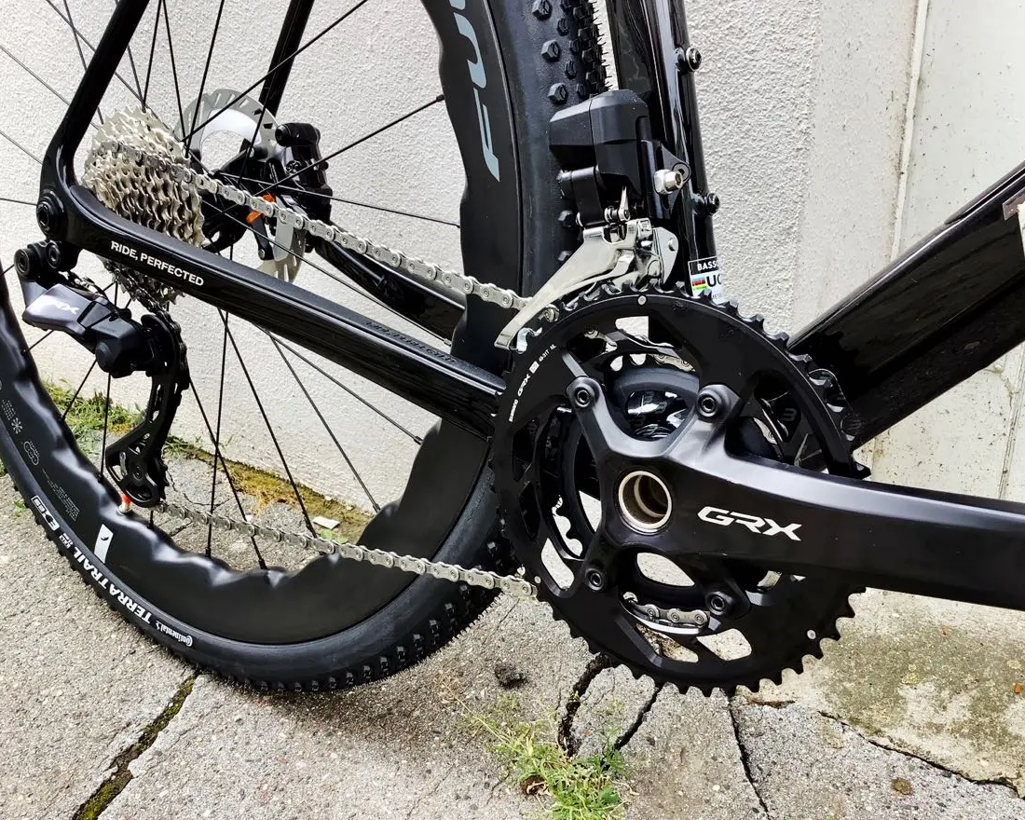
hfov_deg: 54.2
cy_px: 415
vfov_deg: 44.5
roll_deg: +1.6
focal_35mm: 33
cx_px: 502
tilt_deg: -23.7
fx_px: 1001
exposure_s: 1/121
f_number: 2.4
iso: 25
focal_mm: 3.3
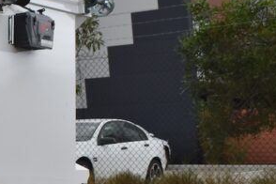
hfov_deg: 16.2
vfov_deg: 12.4
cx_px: -192
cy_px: 158
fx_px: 841
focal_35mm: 110
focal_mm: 21
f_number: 9
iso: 200
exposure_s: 1/320
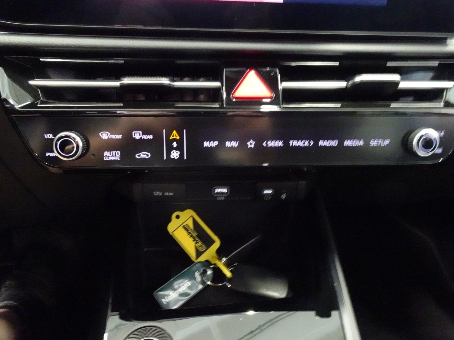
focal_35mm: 24
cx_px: 227
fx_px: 315
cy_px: 170
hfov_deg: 71.6
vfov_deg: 56.8
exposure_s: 1/8
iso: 2500
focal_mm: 4.25
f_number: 3.5
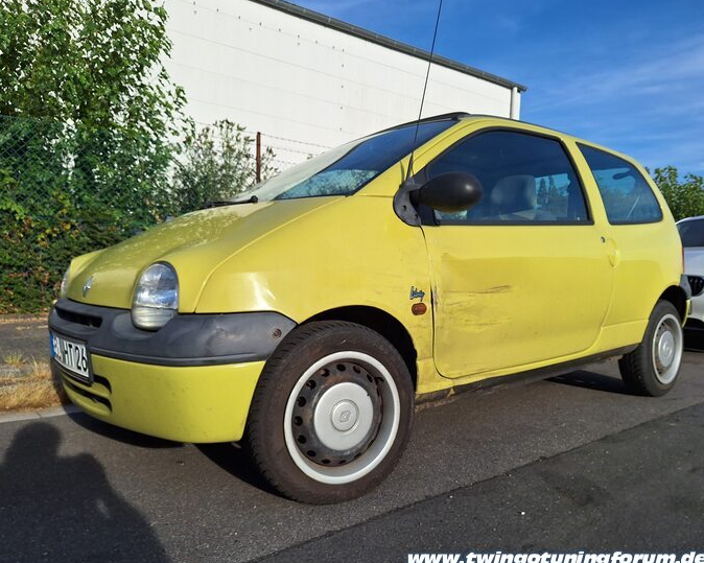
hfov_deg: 68.0
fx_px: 521
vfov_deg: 56.8
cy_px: 283
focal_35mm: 25
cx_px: 324
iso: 40
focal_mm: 5.54
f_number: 1.8
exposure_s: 1/3205
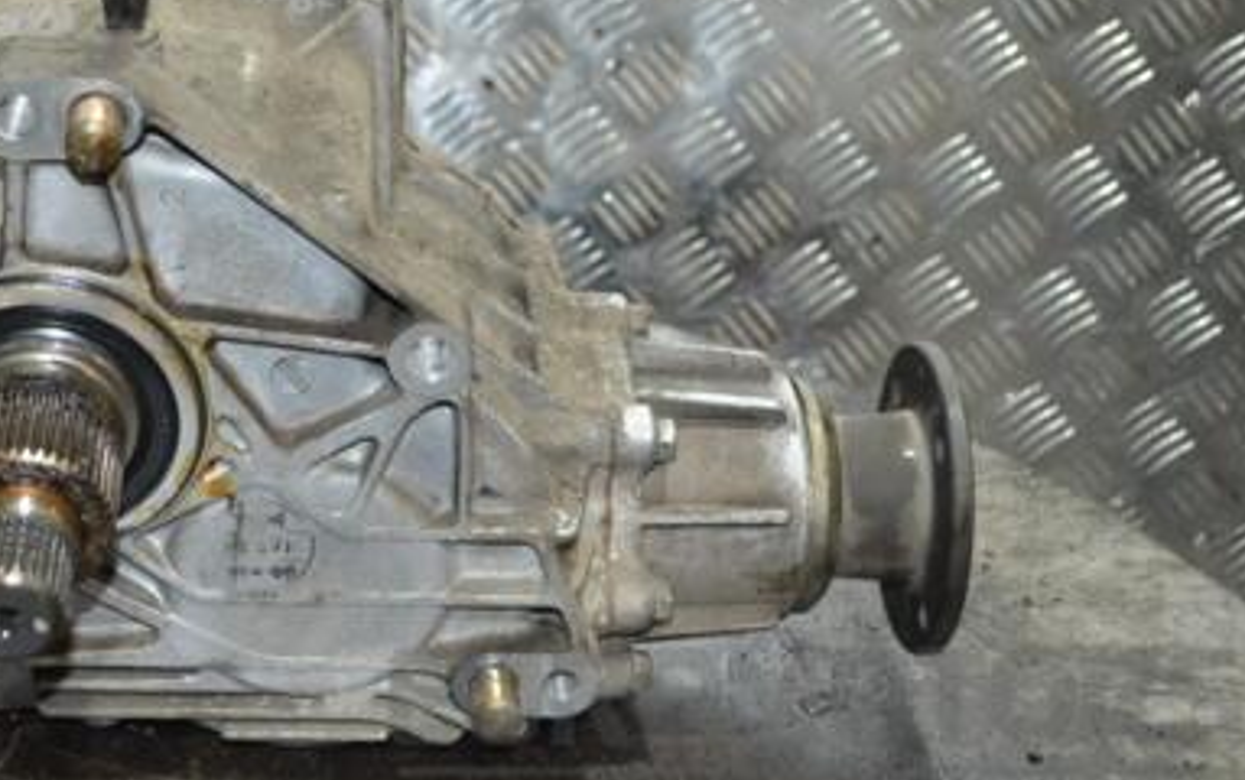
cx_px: 328
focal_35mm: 67
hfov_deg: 30.2
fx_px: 2275
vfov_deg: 19.4
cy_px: 263
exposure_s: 1/60
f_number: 4.5
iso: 2000
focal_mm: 28
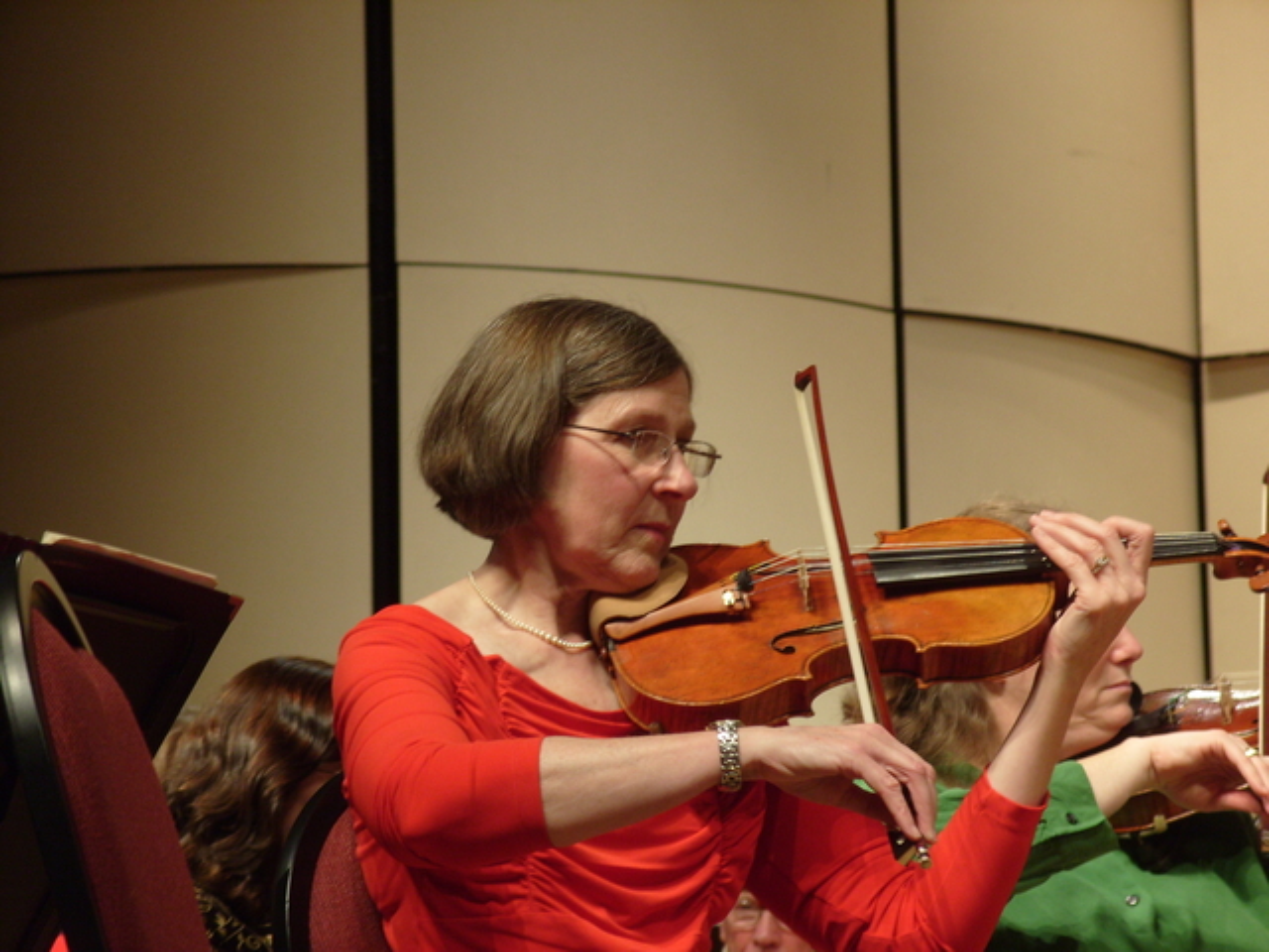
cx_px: 634
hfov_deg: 11.3
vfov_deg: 8.5
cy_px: 476
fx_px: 6415
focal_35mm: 175
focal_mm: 39
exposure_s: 1/20
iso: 160
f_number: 4.5
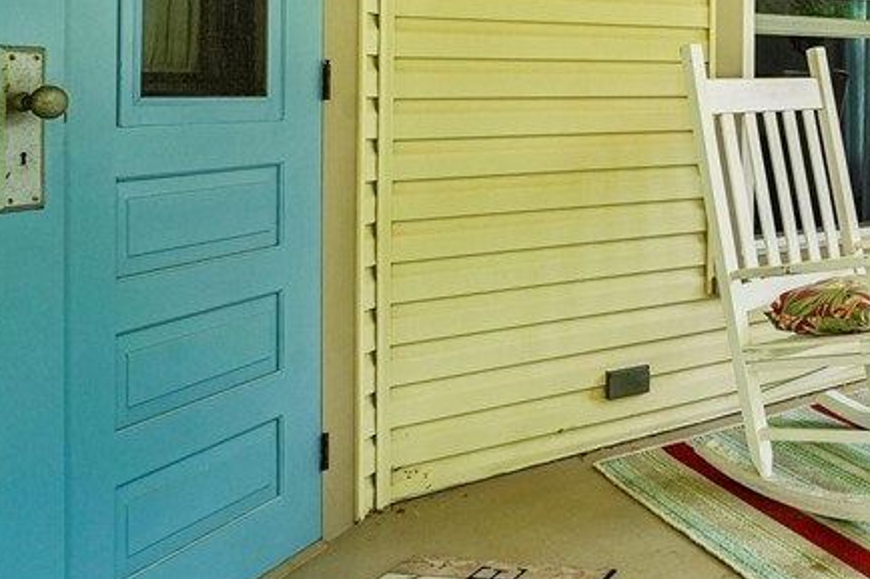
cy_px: 77
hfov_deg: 37.1
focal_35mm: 40
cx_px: 1042
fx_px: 966
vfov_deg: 32.0
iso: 400
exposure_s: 1/125
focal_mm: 16
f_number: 8
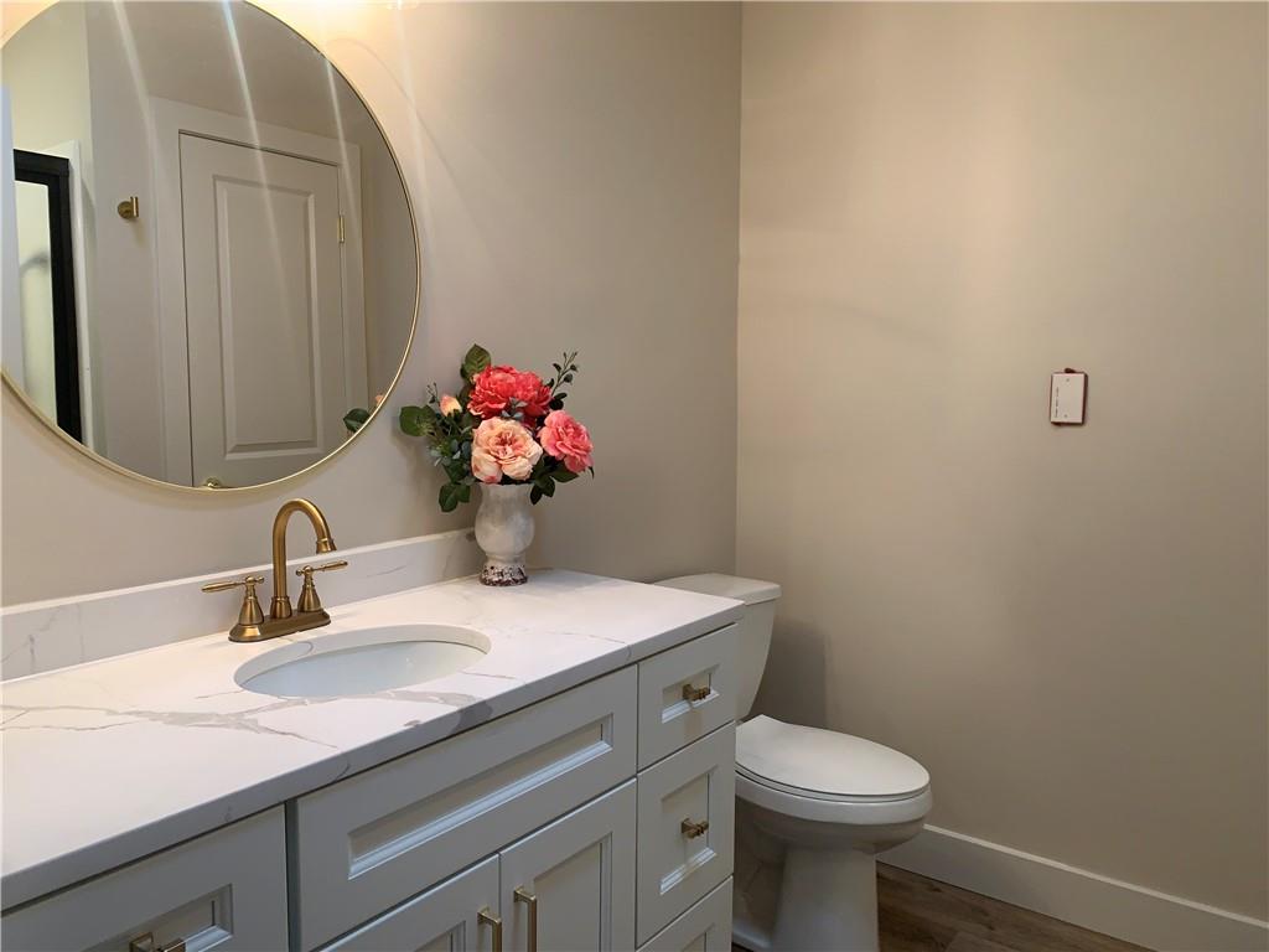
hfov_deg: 67.3
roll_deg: -0.9
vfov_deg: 53.1
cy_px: 476
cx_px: 634
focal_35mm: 26
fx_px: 953
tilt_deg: -6.7
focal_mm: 4.25
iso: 80
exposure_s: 1/60
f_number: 1.8
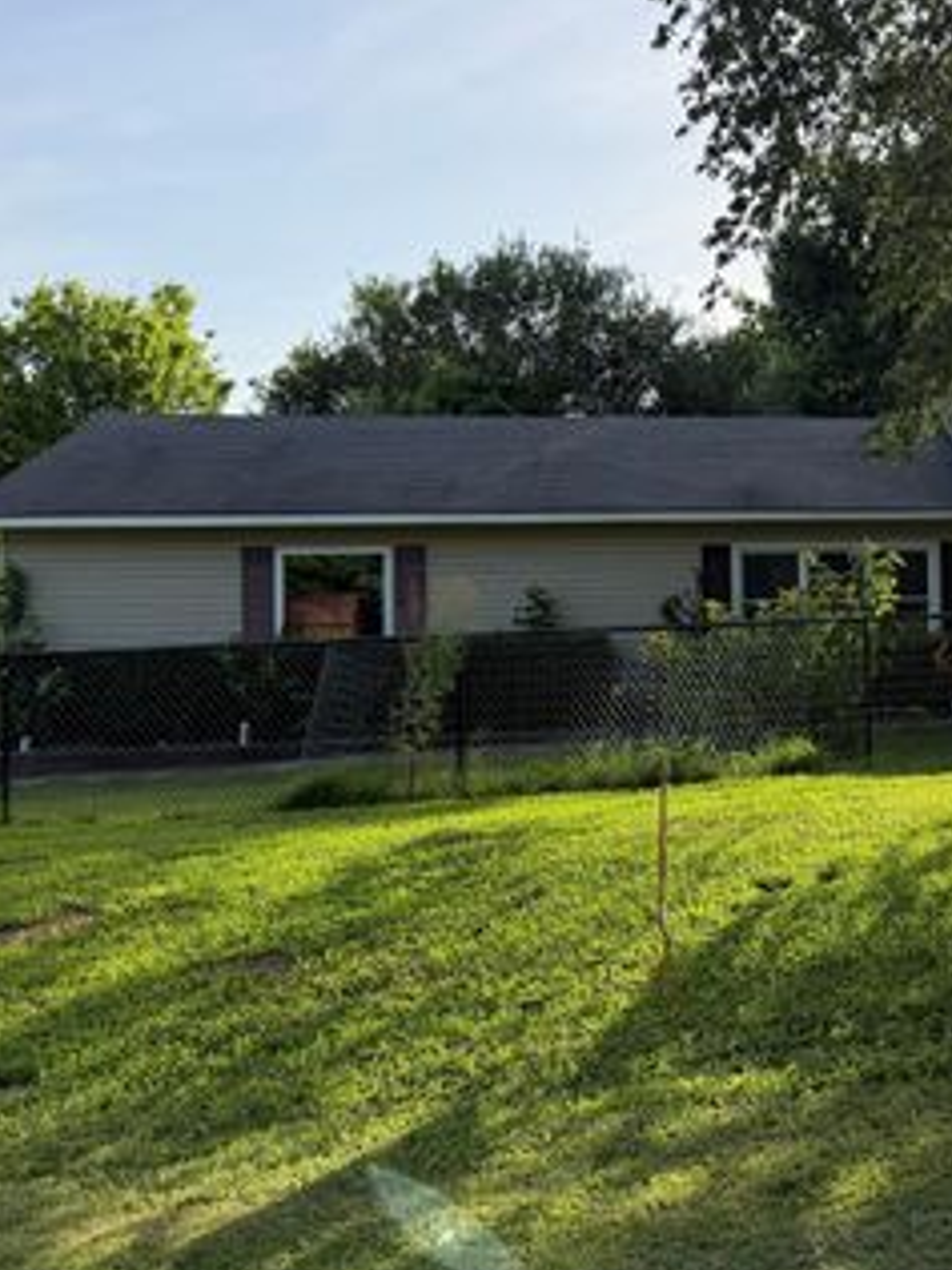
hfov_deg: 34.2
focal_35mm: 38
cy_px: 545
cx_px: 964
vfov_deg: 48.8
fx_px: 1393
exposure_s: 1/2445
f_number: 1.78
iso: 100
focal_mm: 6.76
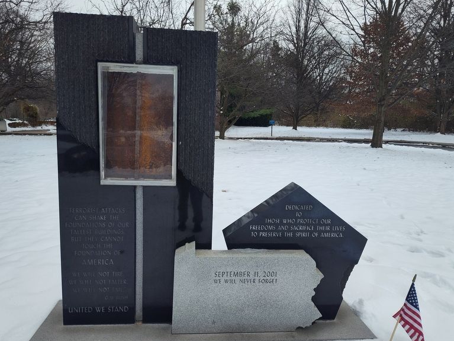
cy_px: 171
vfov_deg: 56.8
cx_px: 218
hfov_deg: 71.6
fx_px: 315
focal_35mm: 24
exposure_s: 1/370
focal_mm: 5.56
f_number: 1.8
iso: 100
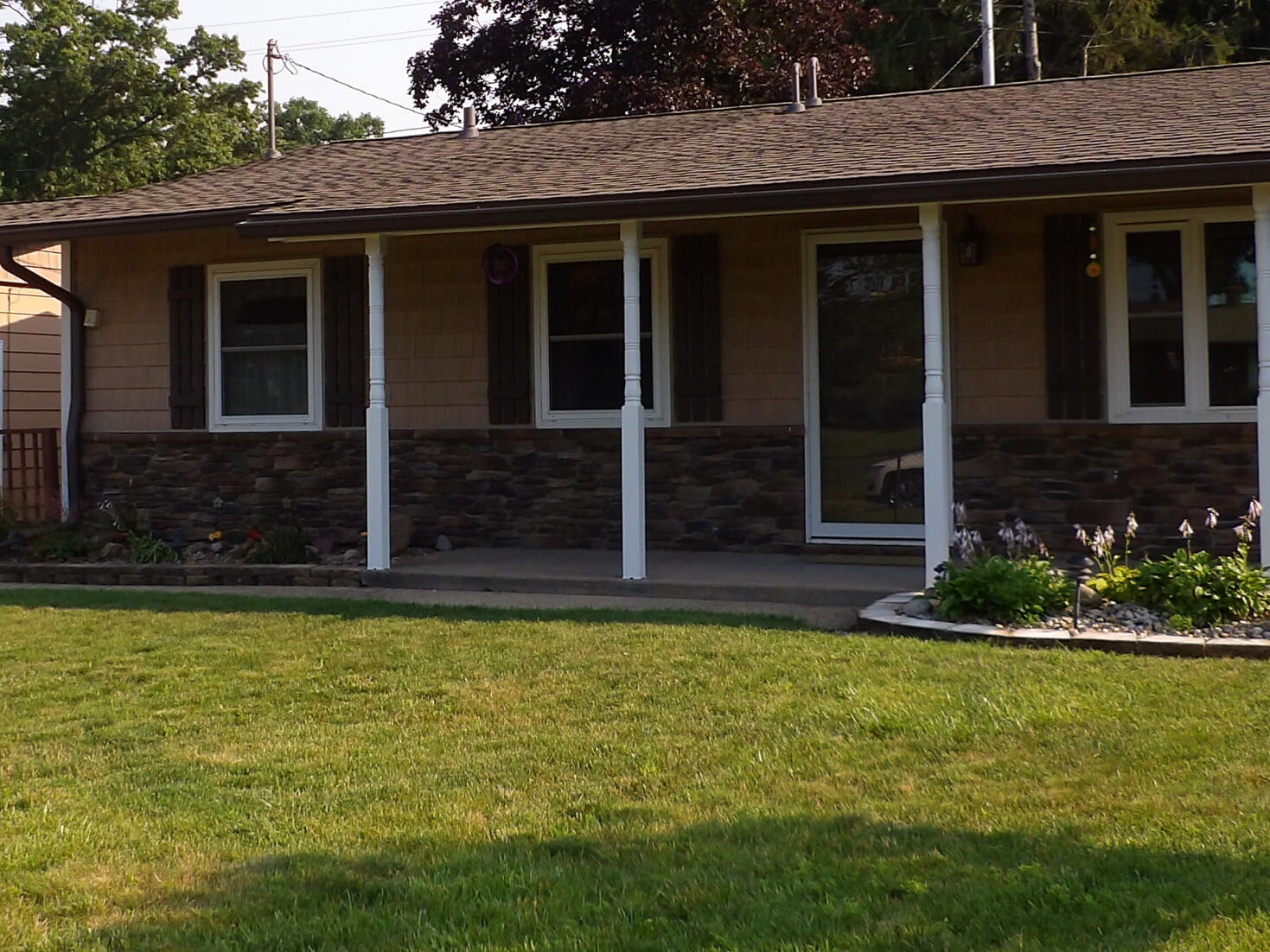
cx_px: 467
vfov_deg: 29.6
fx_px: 1798
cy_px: 353
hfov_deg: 38.6
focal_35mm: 49
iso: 100
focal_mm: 4.3
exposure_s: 1/782
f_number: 2.8
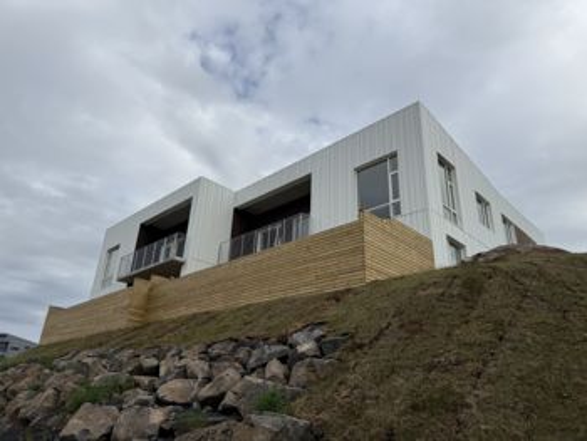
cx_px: 294
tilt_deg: +23.7
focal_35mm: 24
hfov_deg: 71.6
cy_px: 220
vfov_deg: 56.9
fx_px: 407
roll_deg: -2.3
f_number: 1.78
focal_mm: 6.76
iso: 80
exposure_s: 1/6711
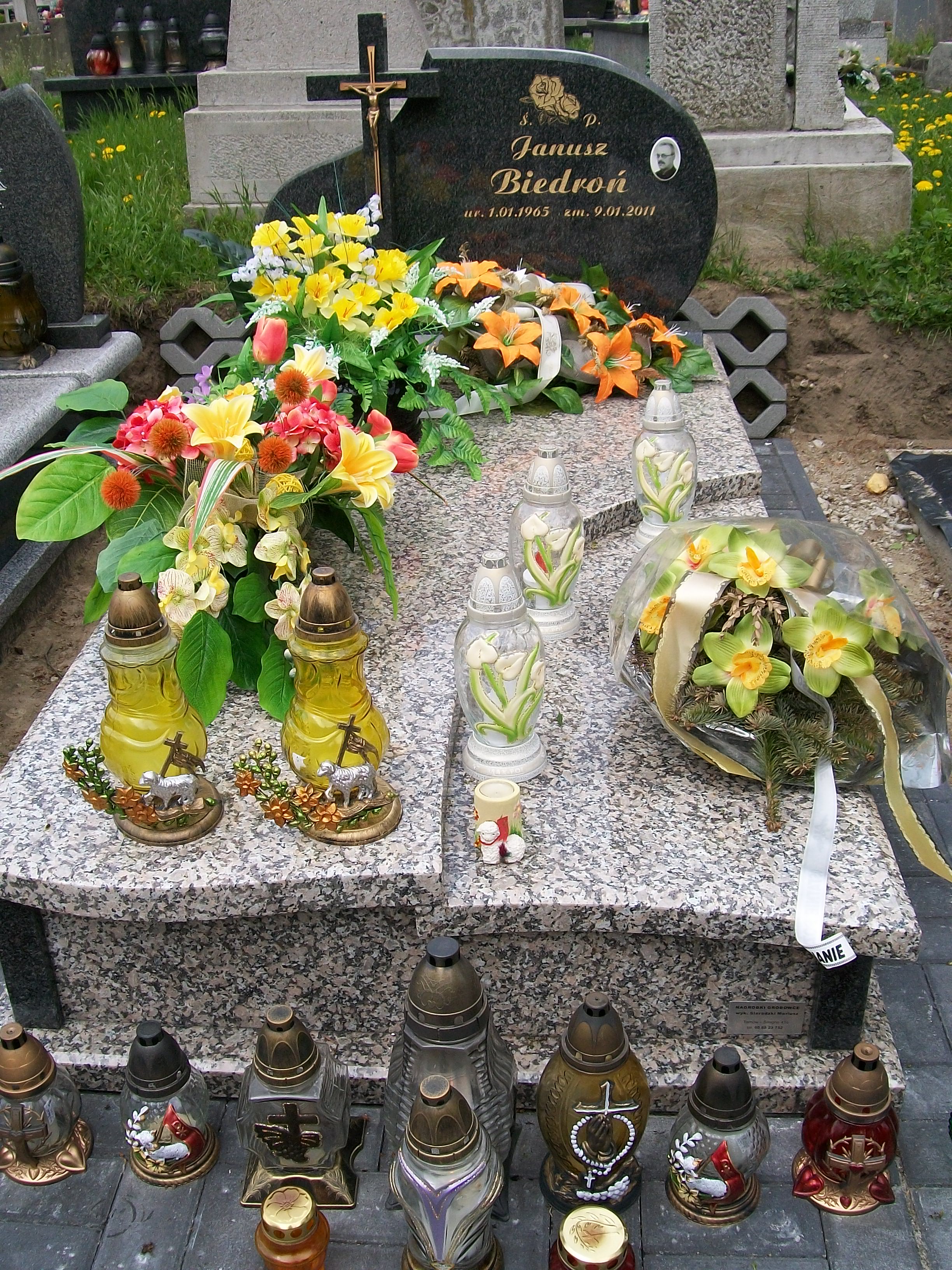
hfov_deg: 39.7
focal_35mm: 36
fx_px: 1320
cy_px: 635
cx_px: 476
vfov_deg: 51.4
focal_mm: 6
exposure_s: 1/320
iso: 80
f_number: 4.8
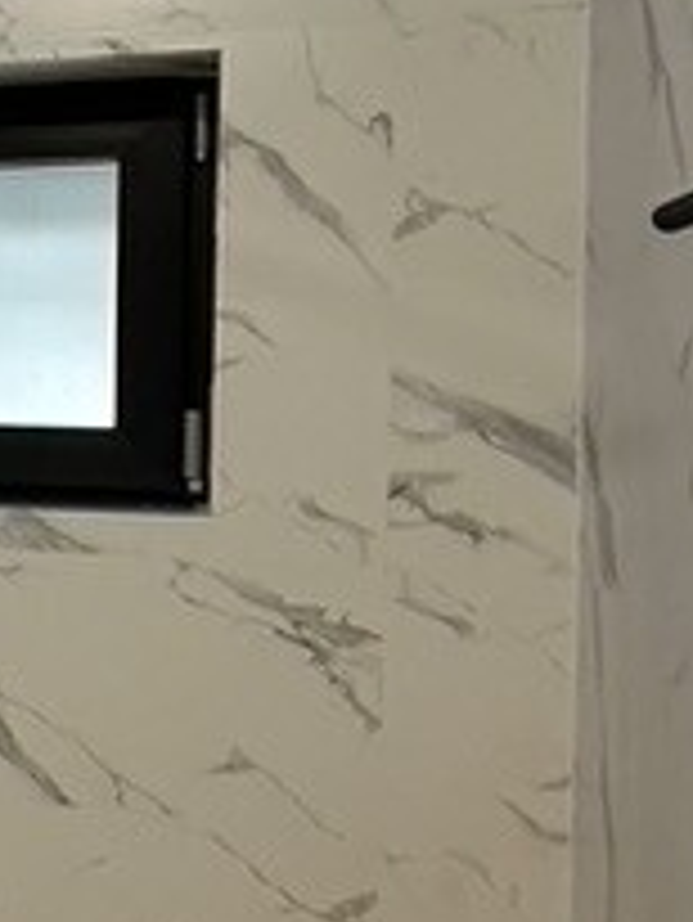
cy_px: 409
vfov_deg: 27.7
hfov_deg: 15.7
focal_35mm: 70
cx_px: -765
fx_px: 1867
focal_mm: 2.22
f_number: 2.2
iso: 250
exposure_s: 1/50
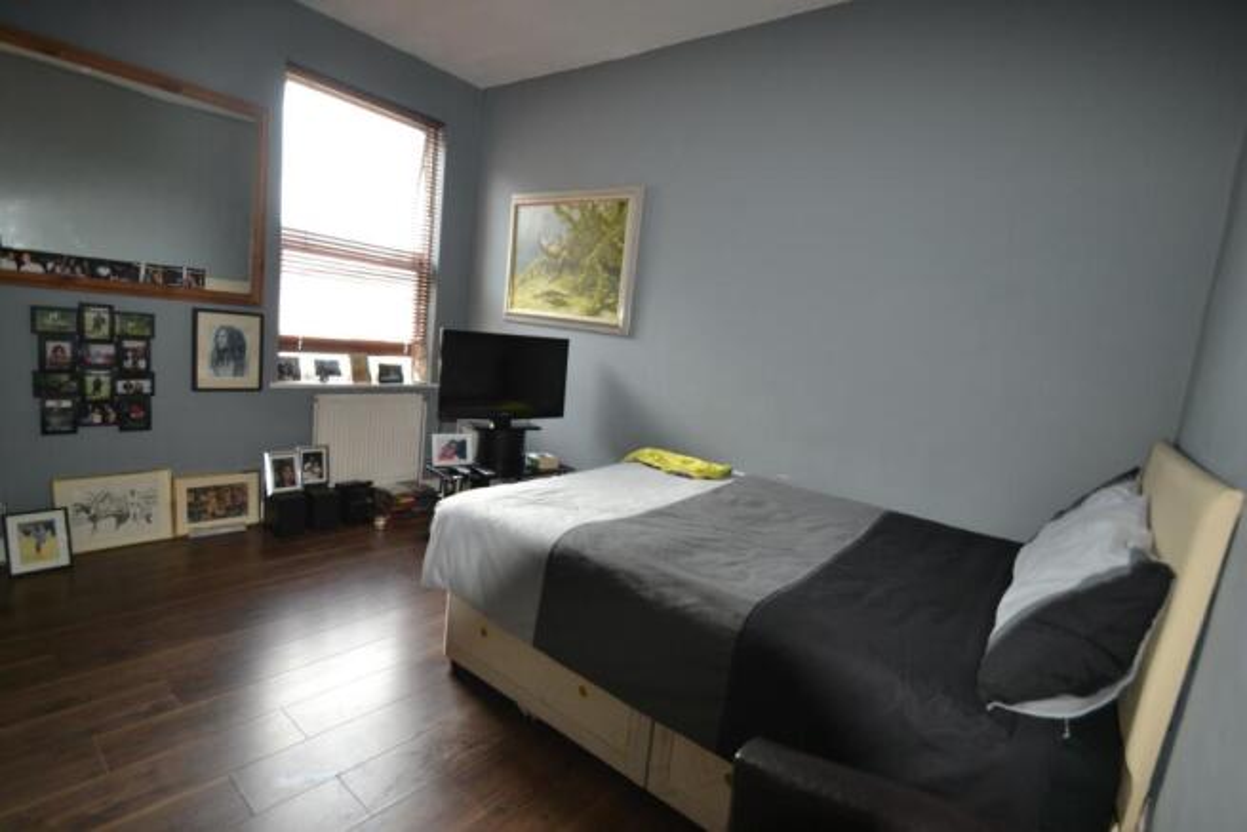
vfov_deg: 72.1
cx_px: 624
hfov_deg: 95.0
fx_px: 572
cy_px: 416
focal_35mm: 16
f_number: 3.8
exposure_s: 1/60
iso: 400
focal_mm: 11
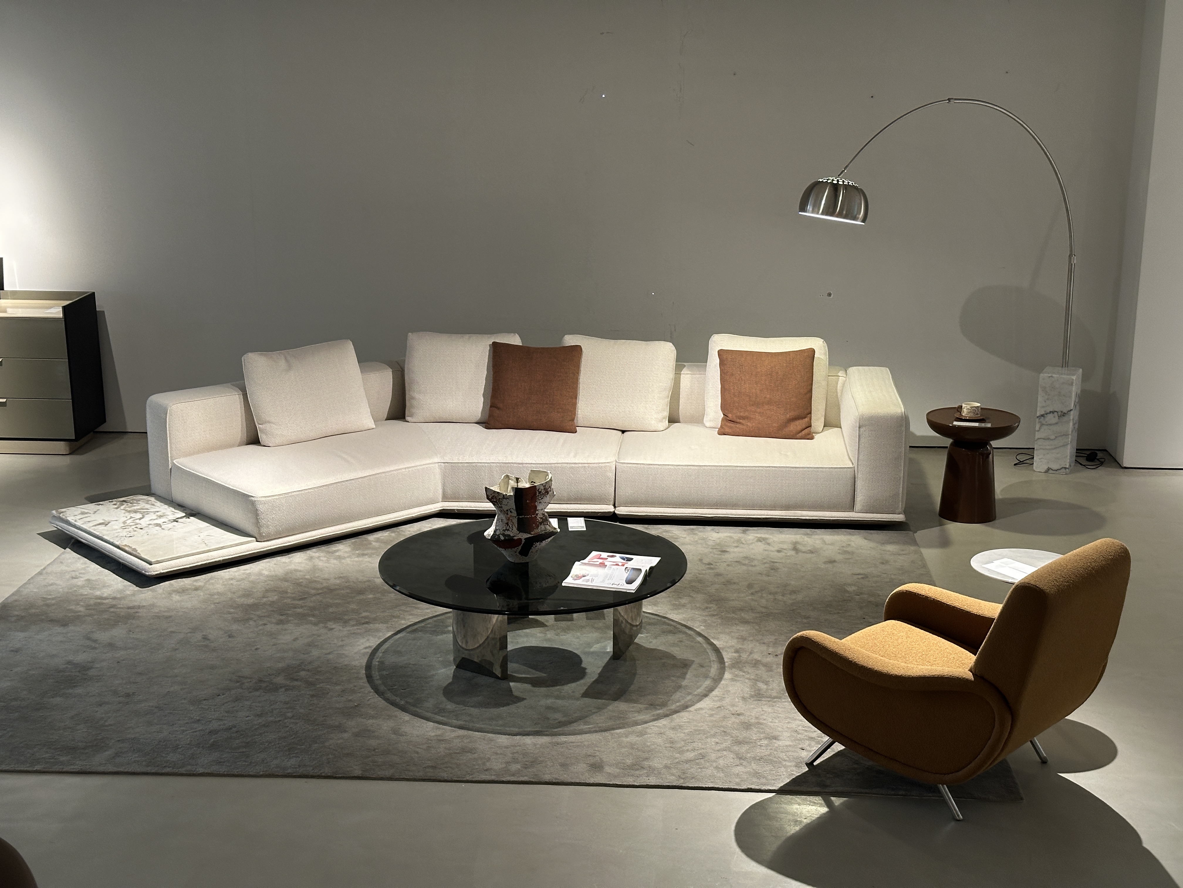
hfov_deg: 39.7
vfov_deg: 30.3
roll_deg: -0.5
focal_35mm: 48
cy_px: 444
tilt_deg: -14.8
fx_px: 1640
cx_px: 592
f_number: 1.78
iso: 160
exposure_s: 1/60
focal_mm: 6.86
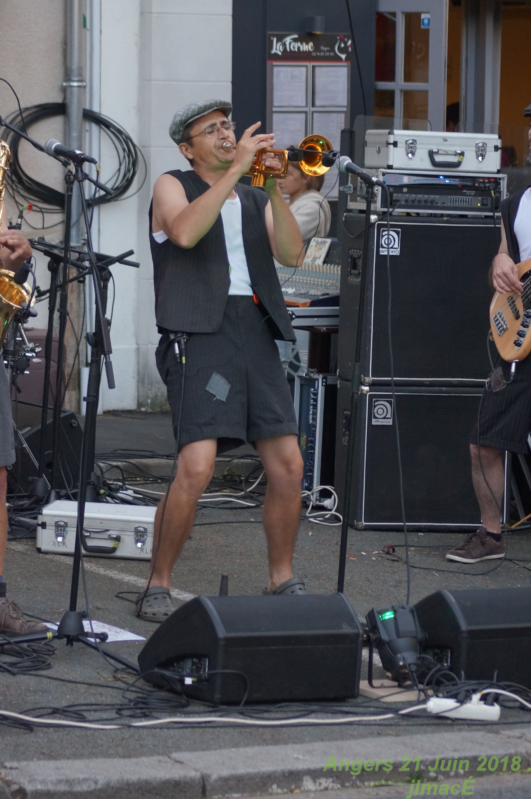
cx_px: 266
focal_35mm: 150
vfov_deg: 13.7
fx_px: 3326
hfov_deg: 9.1
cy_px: 400
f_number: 5
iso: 1600
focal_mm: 100
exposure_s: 1/160
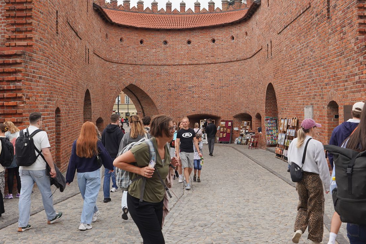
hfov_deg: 45.4
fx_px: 437
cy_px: 78
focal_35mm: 43
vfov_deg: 30.9
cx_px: 193
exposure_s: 1/100
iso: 100
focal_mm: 24
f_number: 9
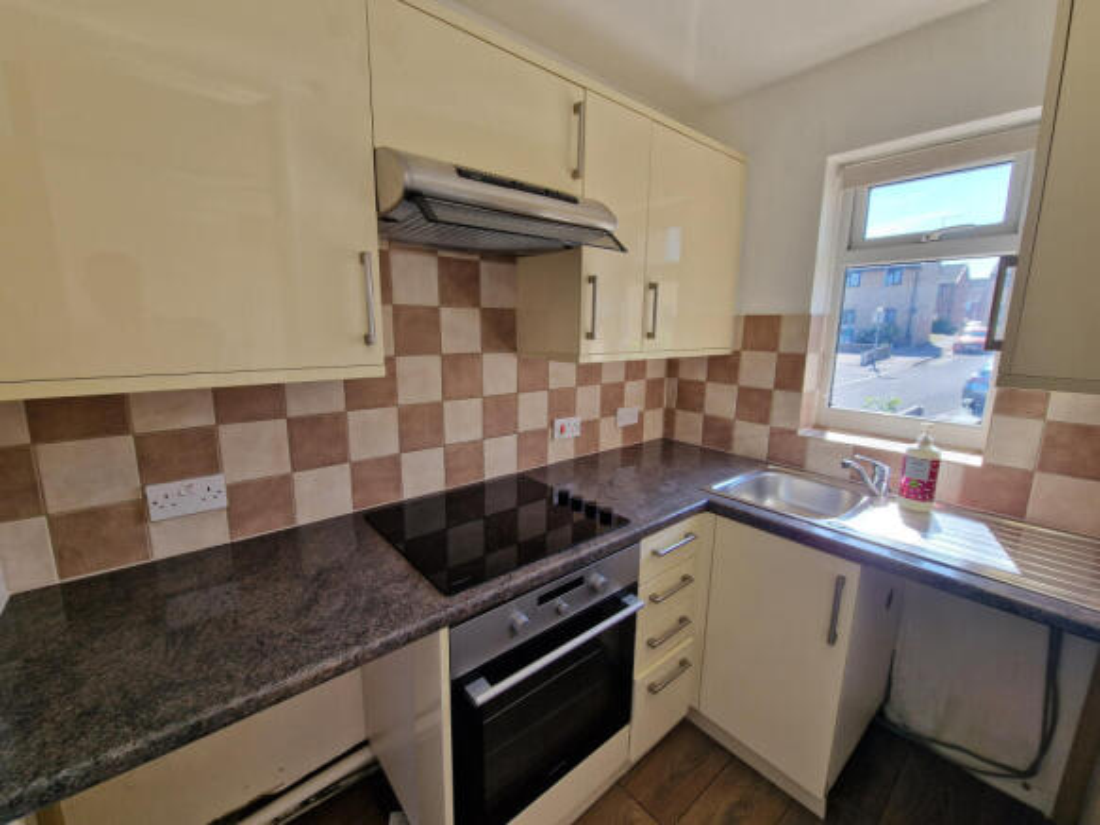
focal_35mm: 13
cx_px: 550
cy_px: 412
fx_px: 413
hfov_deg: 106.2
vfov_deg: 89.9
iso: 50
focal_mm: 2.2
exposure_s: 1/100
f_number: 2.2
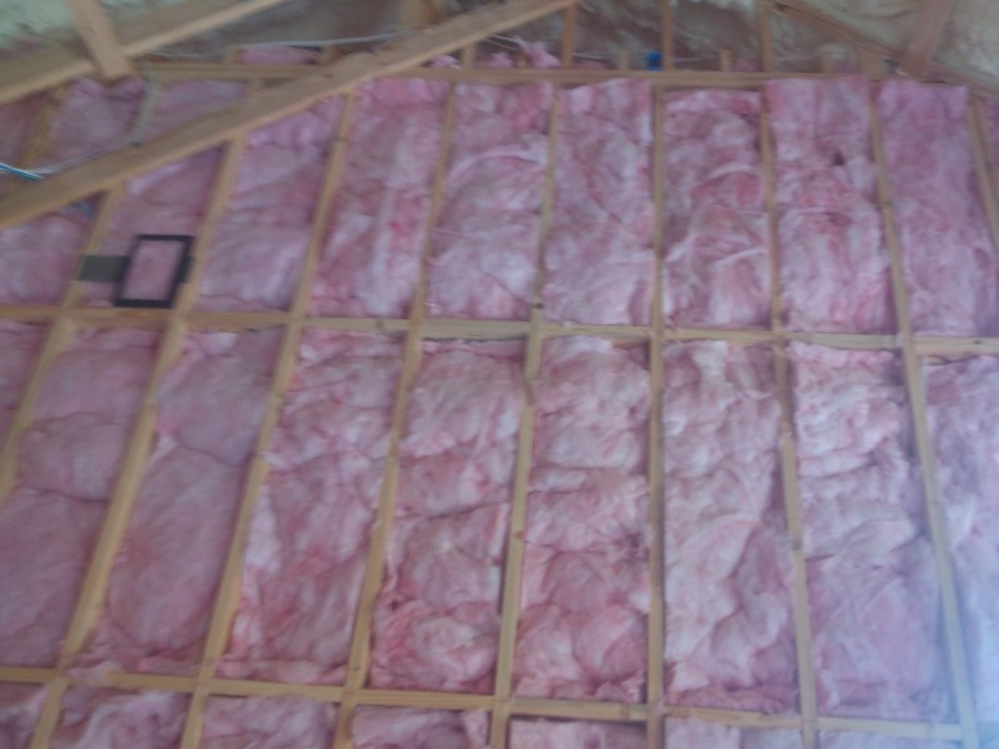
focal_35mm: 24
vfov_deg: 56.8
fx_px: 693
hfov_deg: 71.3
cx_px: 563
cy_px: 393
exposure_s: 1/30
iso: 192
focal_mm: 3.54
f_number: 2
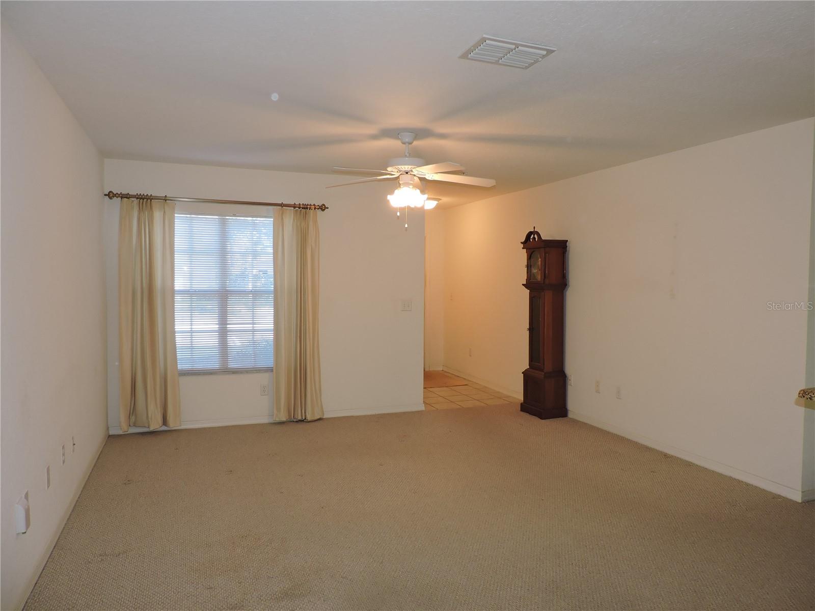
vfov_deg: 56.8
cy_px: 306
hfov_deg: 71.6
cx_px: 408
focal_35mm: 24
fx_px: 565
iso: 160
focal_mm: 4.3
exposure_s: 1/40
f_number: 3
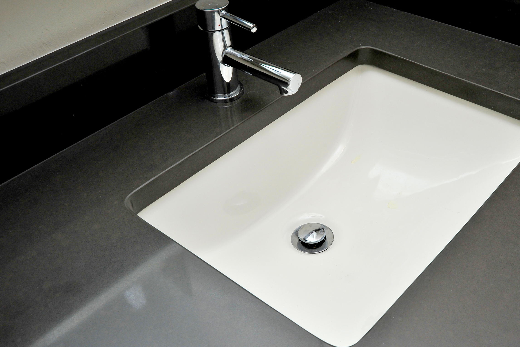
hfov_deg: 42.3
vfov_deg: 29.2
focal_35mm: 46
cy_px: 147
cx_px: 337
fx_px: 664
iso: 640
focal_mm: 35
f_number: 13
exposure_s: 1/40
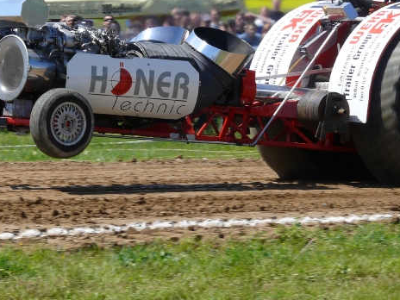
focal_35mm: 295
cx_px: 119
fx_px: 3409
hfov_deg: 6.7
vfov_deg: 5.0
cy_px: 83
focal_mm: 36.2
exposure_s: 1/400
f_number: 5.6
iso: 100
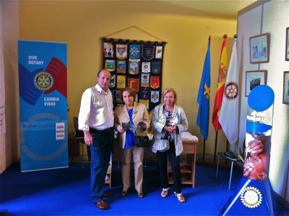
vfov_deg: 40.6
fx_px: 292
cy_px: 108
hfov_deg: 52.7
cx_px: 144
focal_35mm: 35
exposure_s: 1/15
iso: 200
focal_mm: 3.85
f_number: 2.8
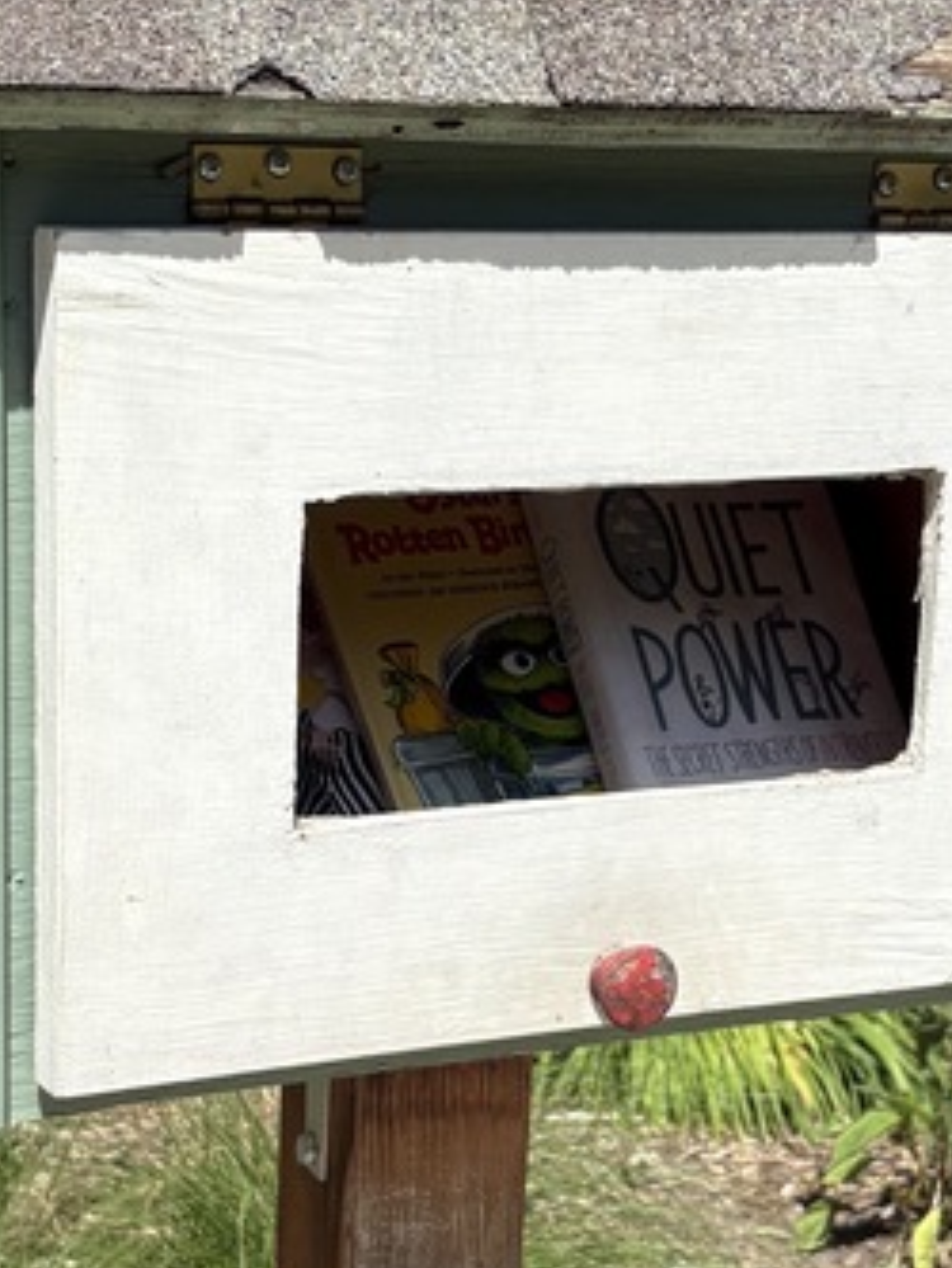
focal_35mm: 80
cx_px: 480
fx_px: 2932
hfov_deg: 18.4
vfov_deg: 24.3
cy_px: 800
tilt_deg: -12.3
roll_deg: -1.0
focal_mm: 5.96
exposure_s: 1/2865
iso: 50
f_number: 1.6
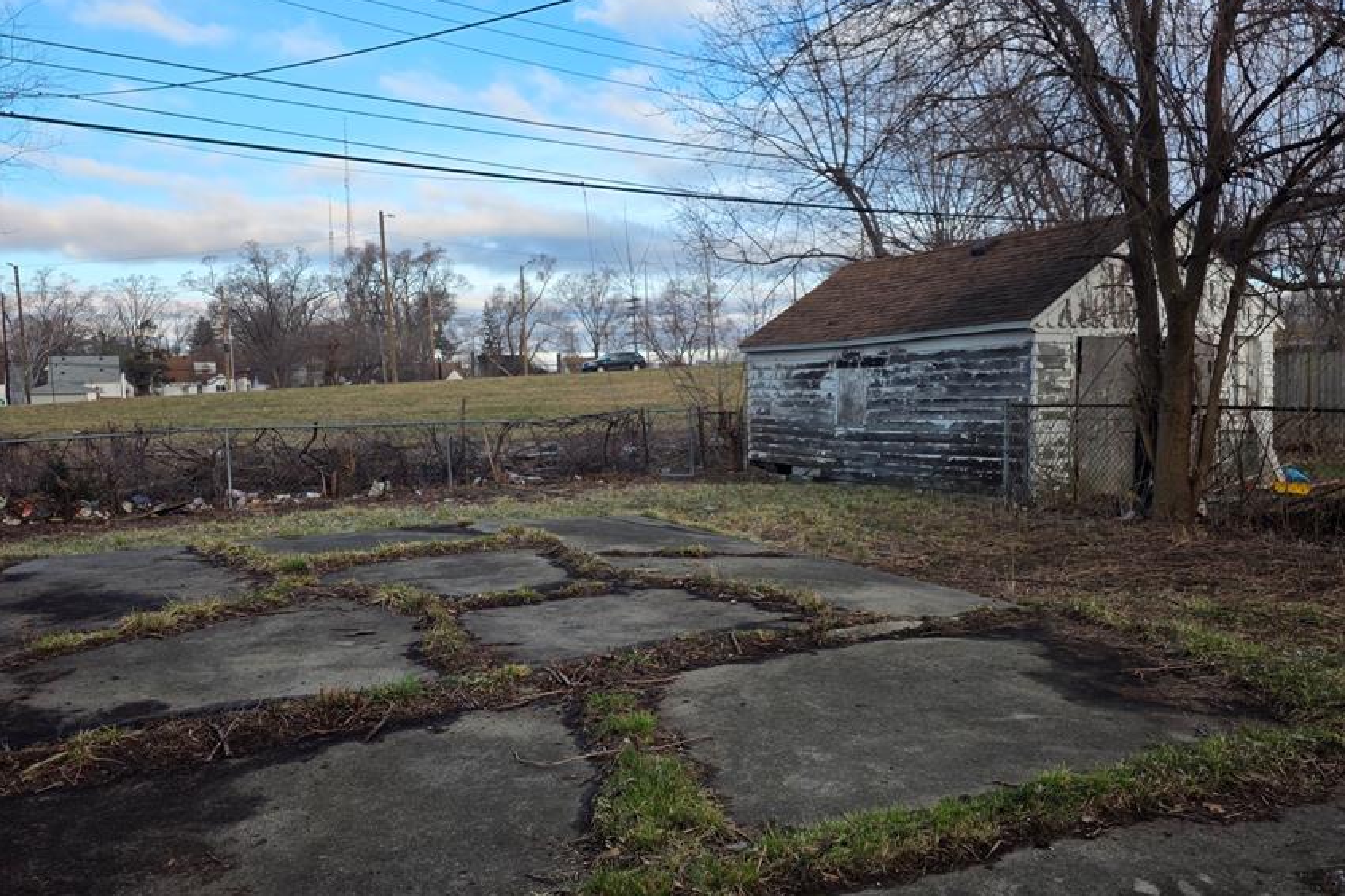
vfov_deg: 44.9
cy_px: 439
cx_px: 686
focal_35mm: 29
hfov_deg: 63.7
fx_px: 1083
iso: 80
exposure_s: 1/1910
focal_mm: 6.3
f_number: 1.7
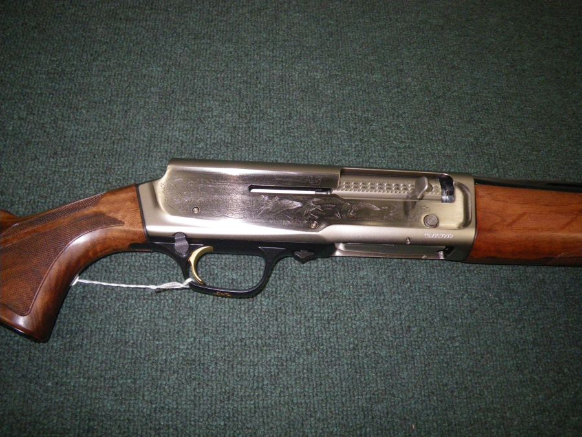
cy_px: 218
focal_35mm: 28
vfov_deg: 49.7
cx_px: 291
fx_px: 471
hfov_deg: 63.4
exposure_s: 1/50
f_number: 3.5
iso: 400
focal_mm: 5
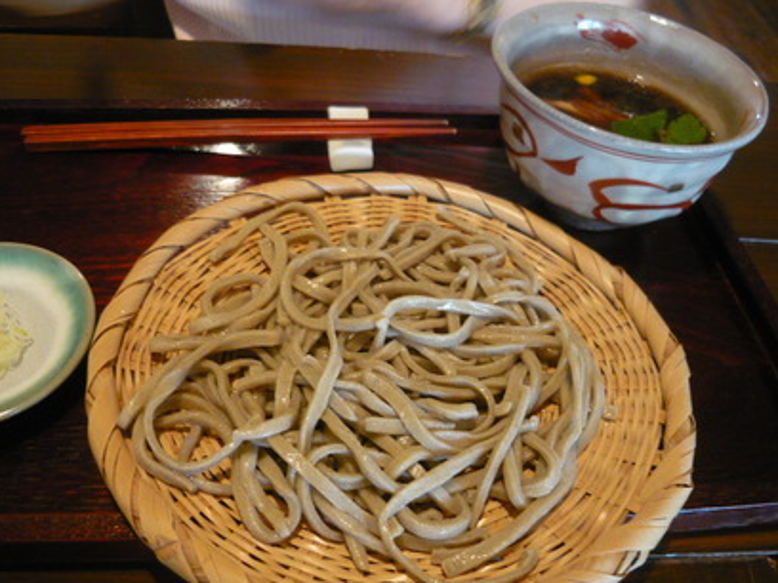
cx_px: 389
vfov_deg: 41.8
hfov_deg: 54.0
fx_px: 764
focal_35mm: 34
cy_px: 292
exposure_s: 1/13
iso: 400
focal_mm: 5.5
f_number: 2.8
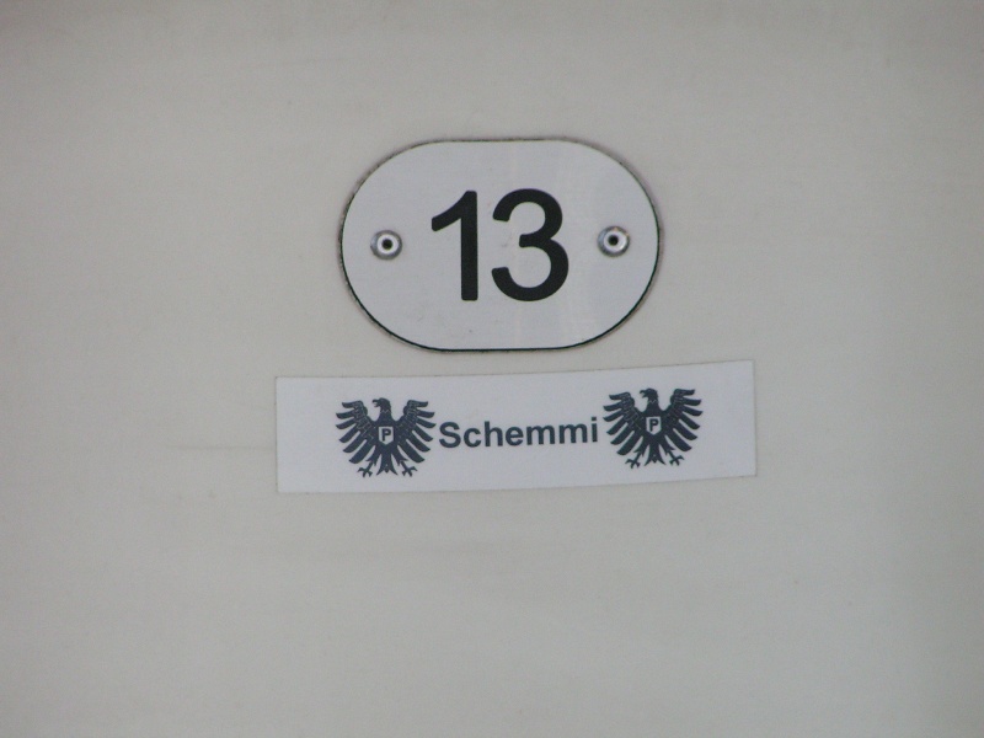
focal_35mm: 311
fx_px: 8841
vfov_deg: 4.8
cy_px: 369
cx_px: 492
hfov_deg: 6.4
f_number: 3.5
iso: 200
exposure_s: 1/250
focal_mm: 47.6
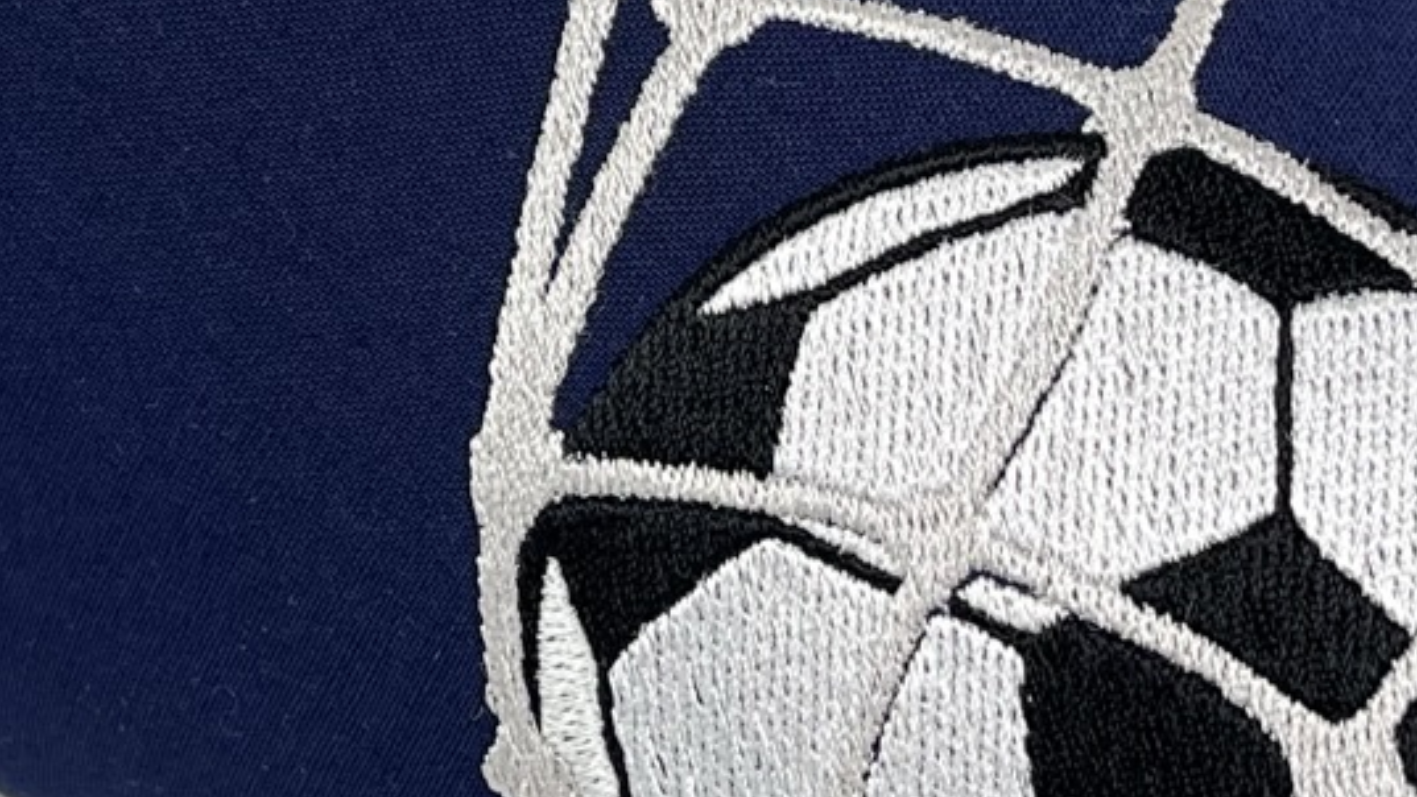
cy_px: 343
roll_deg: -8.5
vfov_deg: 11.2
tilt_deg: -38.9
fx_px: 4058
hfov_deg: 19.8
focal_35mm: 108
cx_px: 755
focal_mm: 5.1
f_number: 1.6
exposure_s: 1/100
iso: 64
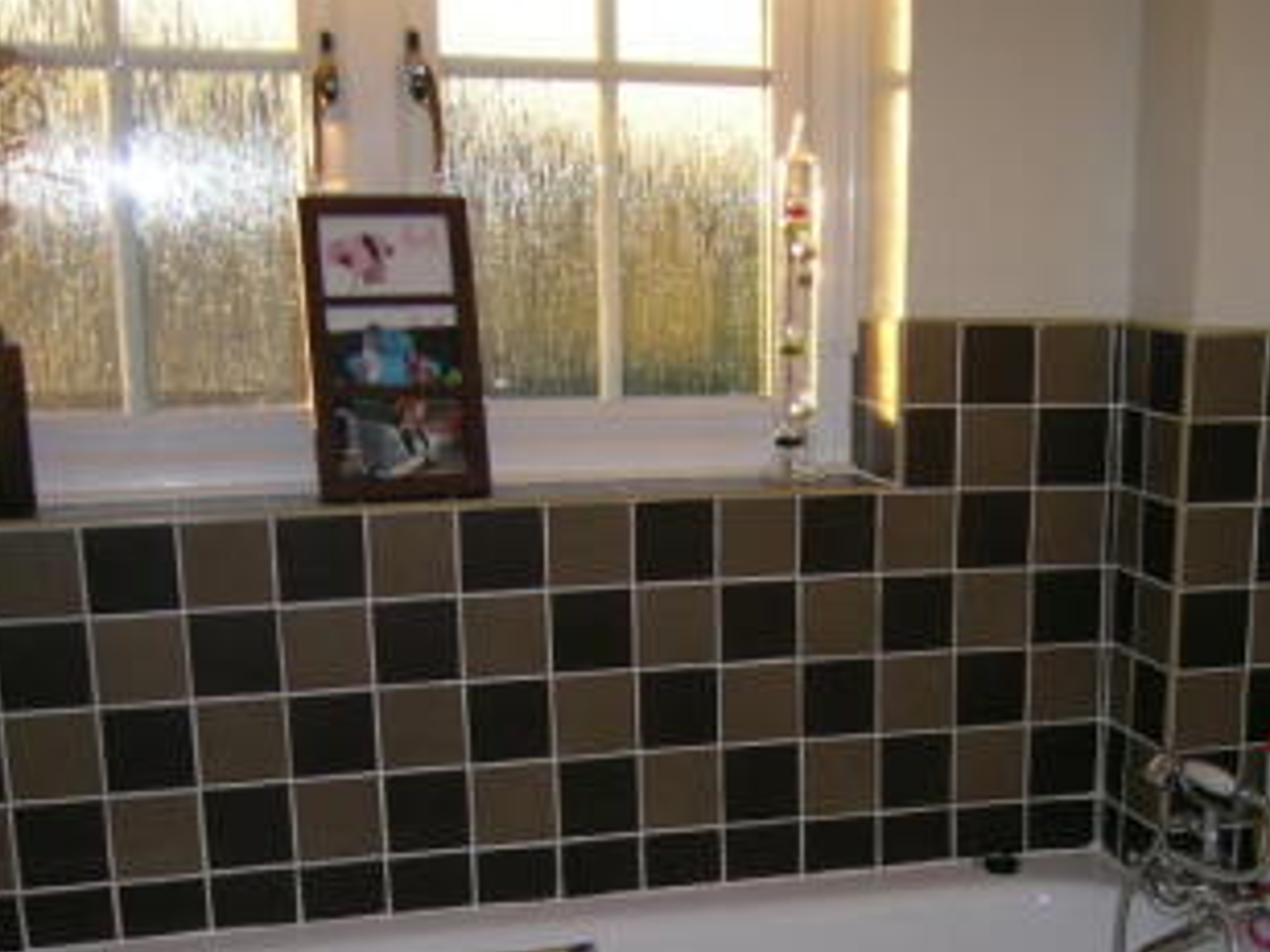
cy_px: 868
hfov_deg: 35.4
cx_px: 938
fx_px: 1944
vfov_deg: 26.5
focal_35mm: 53
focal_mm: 5.8
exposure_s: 1/60.1
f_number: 2.8
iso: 50
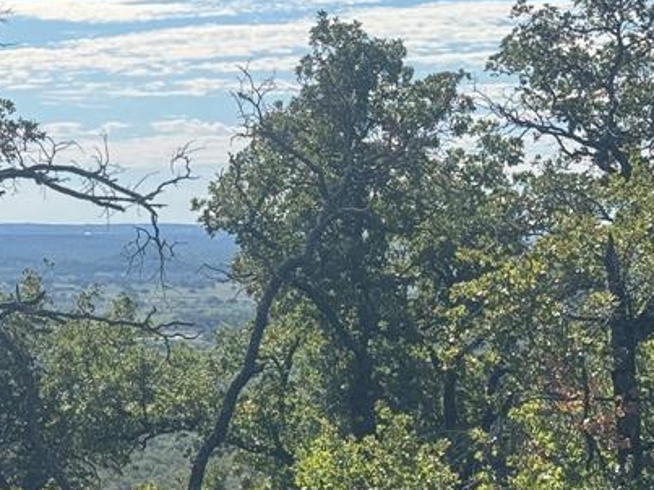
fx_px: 2304
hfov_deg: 16.0
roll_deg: -0.3
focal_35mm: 122
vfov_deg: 12.1
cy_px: 423
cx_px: 94
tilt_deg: -5.2
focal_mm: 6.76
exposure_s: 1/4608
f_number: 1.78
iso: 64
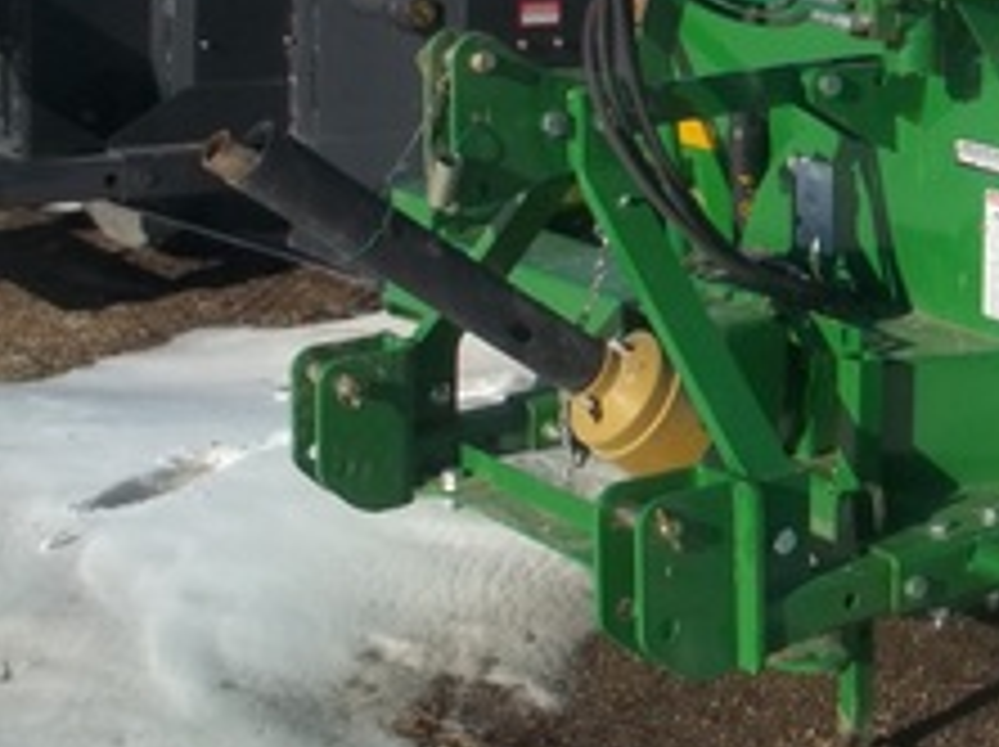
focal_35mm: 81
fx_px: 2335
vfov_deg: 17.5
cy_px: -76
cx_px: 1220
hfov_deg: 22.2
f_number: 8
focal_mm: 5.9
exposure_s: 1/250
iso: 64
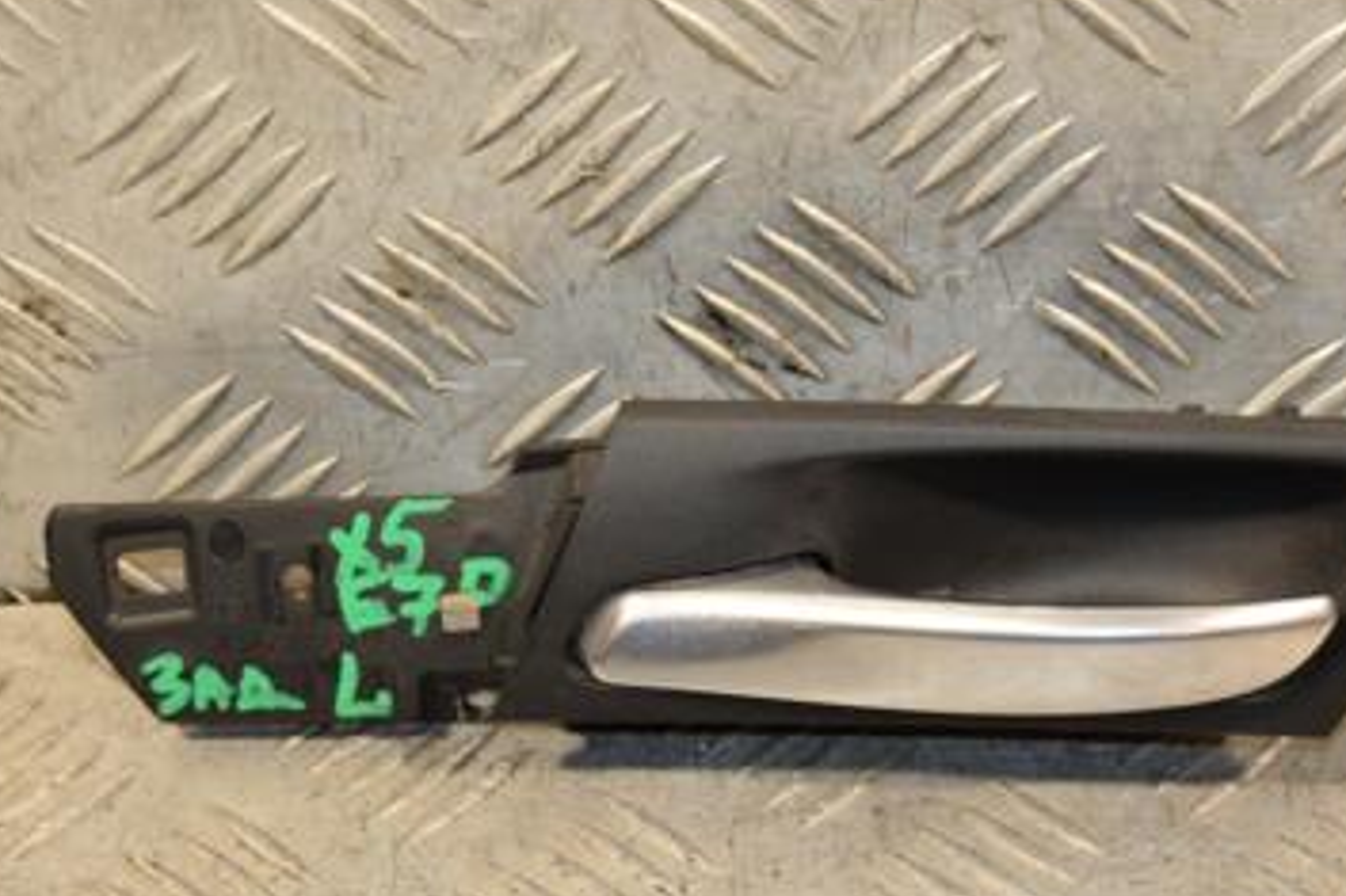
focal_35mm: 158
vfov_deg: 8.7
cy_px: 461
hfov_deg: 13.0
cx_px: 839
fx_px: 5904
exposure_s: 1/160
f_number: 5.3
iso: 800
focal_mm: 62
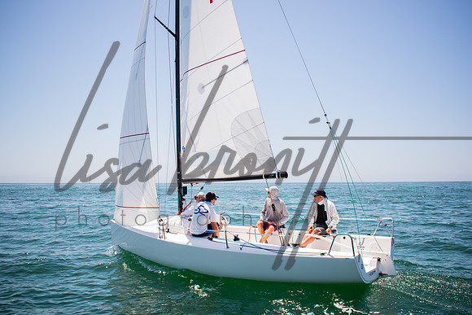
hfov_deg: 57.2
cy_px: 158
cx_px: 236
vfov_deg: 40.0
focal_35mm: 33
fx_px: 433
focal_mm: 22
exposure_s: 1/400
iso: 100
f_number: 4.5
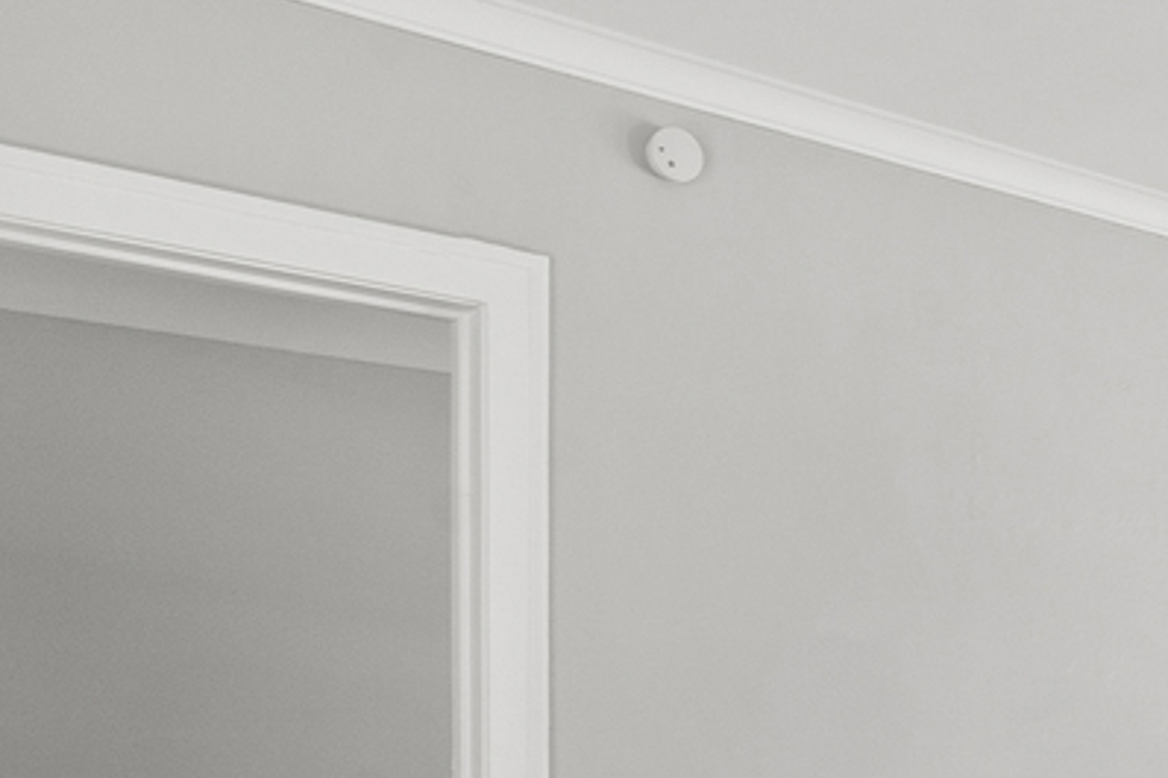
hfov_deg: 32.5
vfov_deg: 24.7
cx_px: 1316
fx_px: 1719
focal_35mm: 53
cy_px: 702
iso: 400
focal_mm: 13
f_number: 8
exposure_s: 1/80
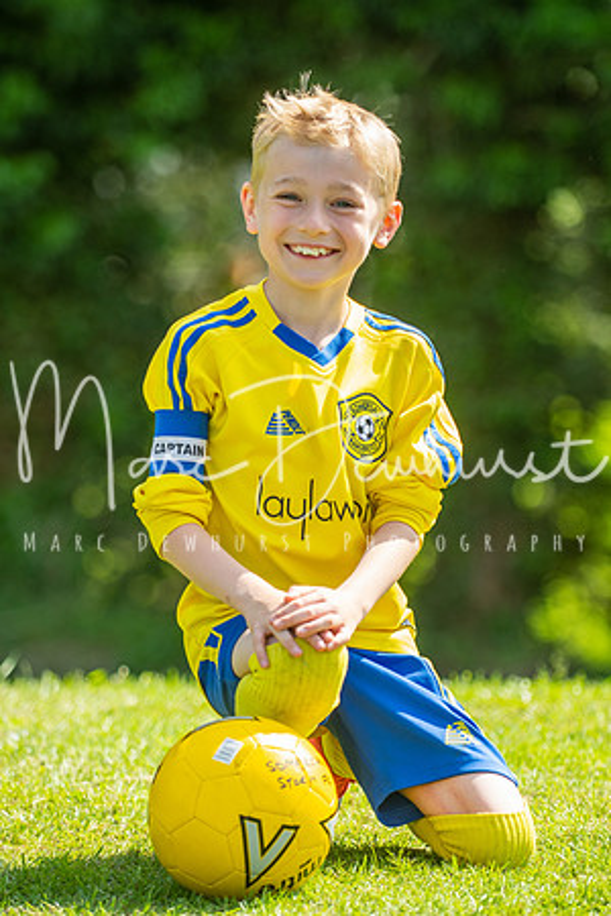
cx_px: 306
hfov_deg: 5.9
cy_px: 458
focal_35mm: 232
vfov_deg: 8.9
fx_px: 5919
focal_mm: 155
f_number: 3.2
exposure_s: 1/1000
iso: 250
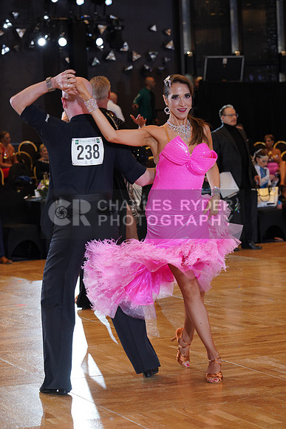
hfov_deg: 13.0
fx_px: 1250
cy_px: 214
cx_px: 143
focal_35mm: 105
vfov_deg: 19.5
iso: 1250
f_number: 5.6
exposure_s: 1/200
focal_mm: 105
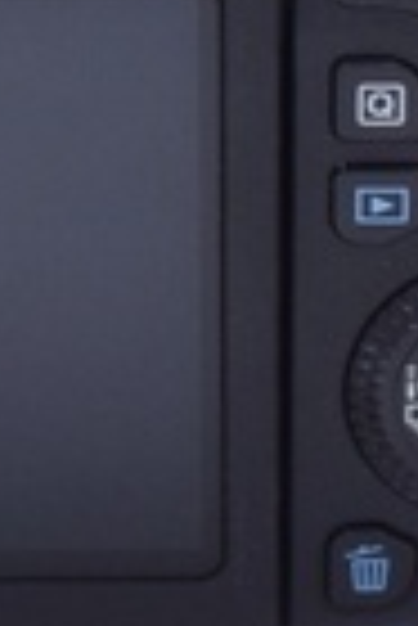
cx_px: -130
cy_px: -146
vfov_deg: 7.3
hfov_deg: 4.9
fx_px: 4864
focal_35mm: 280
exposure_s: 1/160
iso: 400
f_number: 8
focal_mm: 26
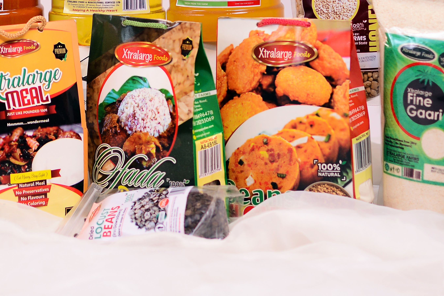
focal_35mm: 189
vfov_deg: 7.2
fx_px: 2332
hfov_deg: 10.9
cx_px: 125
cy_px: -32
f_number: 5.6
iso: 250
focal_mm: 85
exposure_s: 1/200
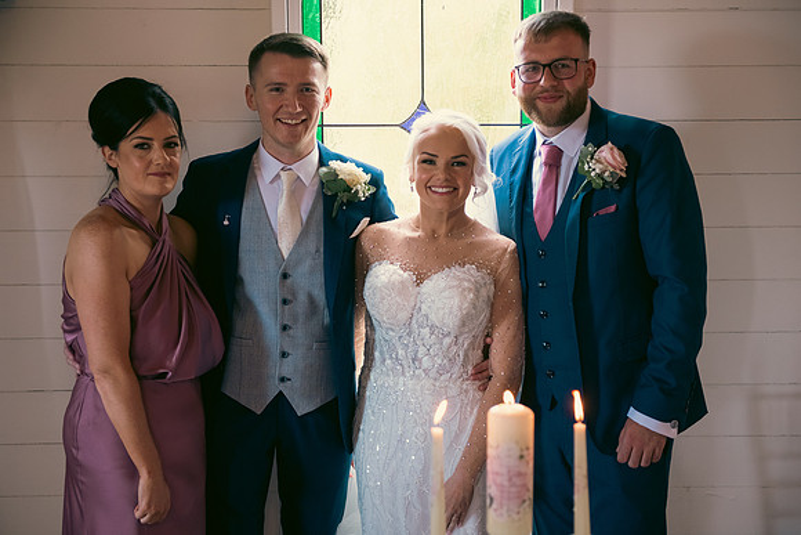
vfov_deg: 24.6
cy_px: 268
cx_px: 400
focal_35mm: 55
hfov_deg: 36.2
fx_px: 1224
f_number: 3.5
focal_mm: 55
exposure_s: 1/160
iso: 640
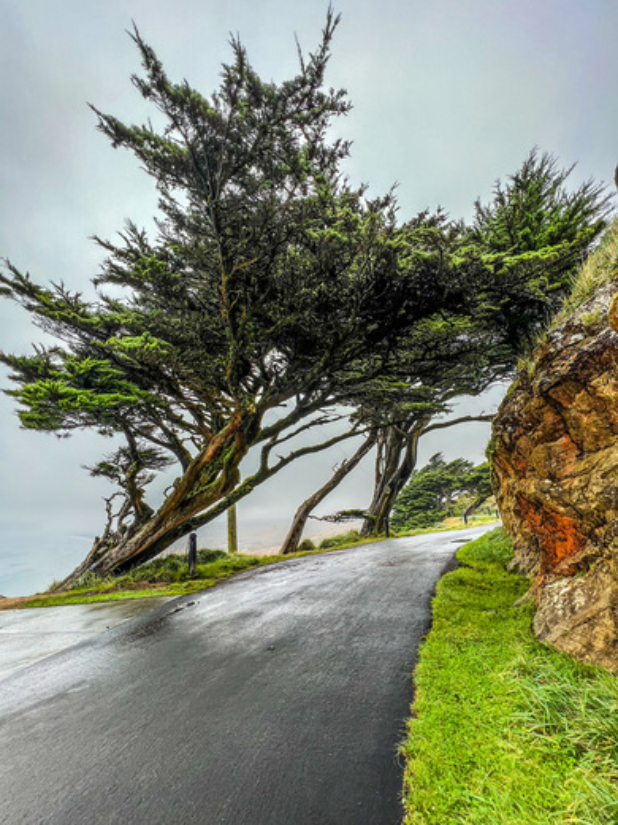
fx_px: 309
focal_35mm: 13
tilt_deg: +17.0
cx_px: 309
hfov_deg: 89.9
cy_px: 412
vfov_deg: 106.2
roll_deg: +3.4
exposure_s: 1/461
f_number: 1.8
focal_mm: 1.57
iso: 32
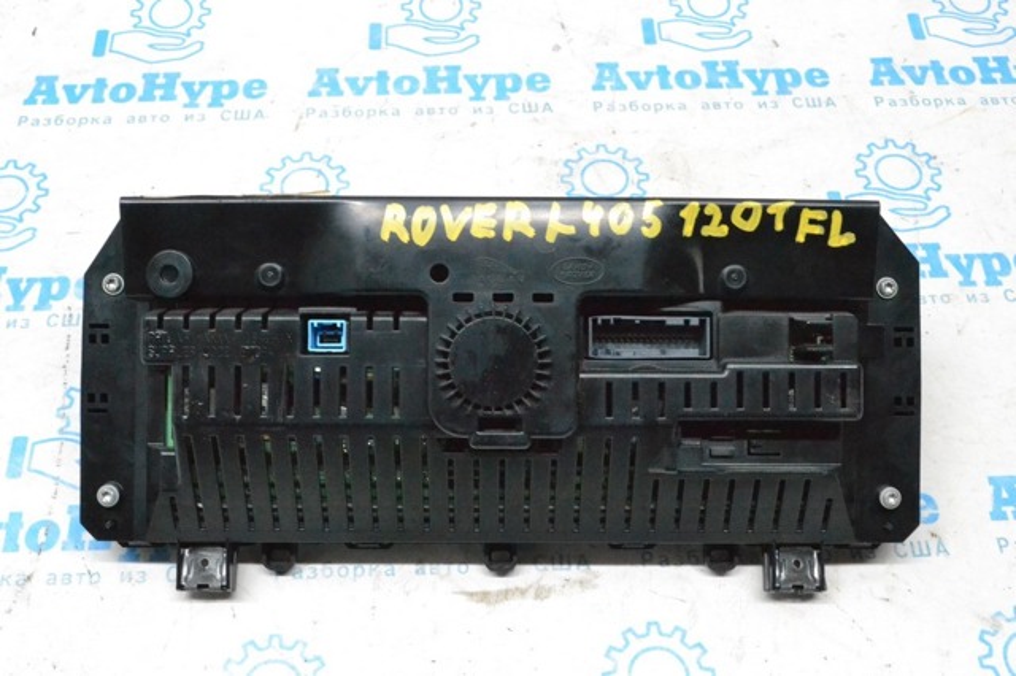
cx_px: 508
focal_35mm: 42
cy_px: 338
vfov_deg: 31.9
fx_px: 1185
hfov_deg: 46.4
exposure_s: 1/125
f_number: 10
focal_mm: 28
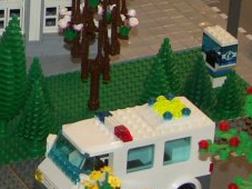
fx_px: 1739
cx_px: -154
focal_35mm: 239
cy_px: 99
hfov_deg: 8.1
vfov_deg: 6.2
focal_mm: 13.62
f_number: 3.2
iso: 125
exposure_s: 1/50
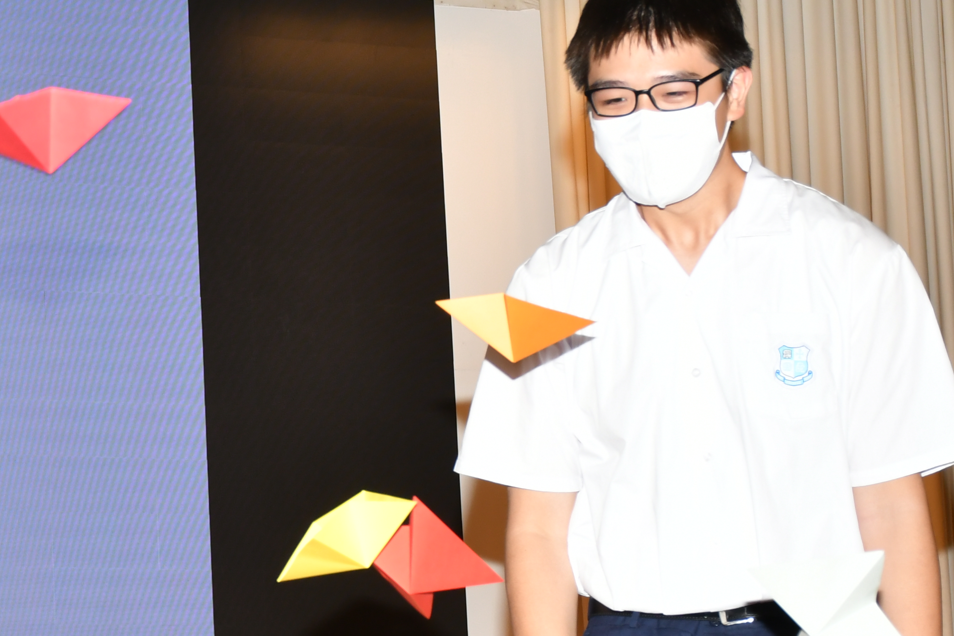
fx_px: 3312
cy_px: 395
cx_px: 90
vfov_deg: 11.0
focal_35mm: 125
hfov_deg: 16.2
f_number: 5.6
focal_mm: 40
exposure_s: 1/250
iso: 500
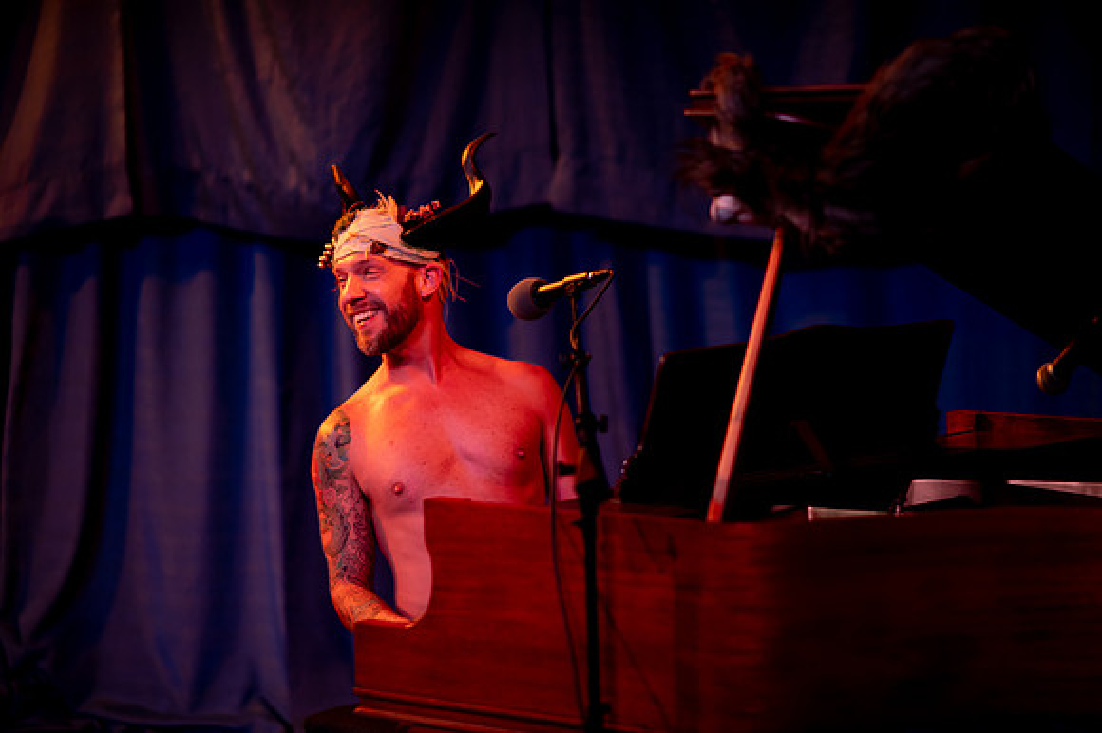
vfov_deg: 13.0
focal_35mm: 105
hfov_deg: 19.5
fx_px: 3212
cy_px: 366
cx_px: 551
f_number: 2
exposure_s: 1/200
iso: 1600
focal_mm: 105
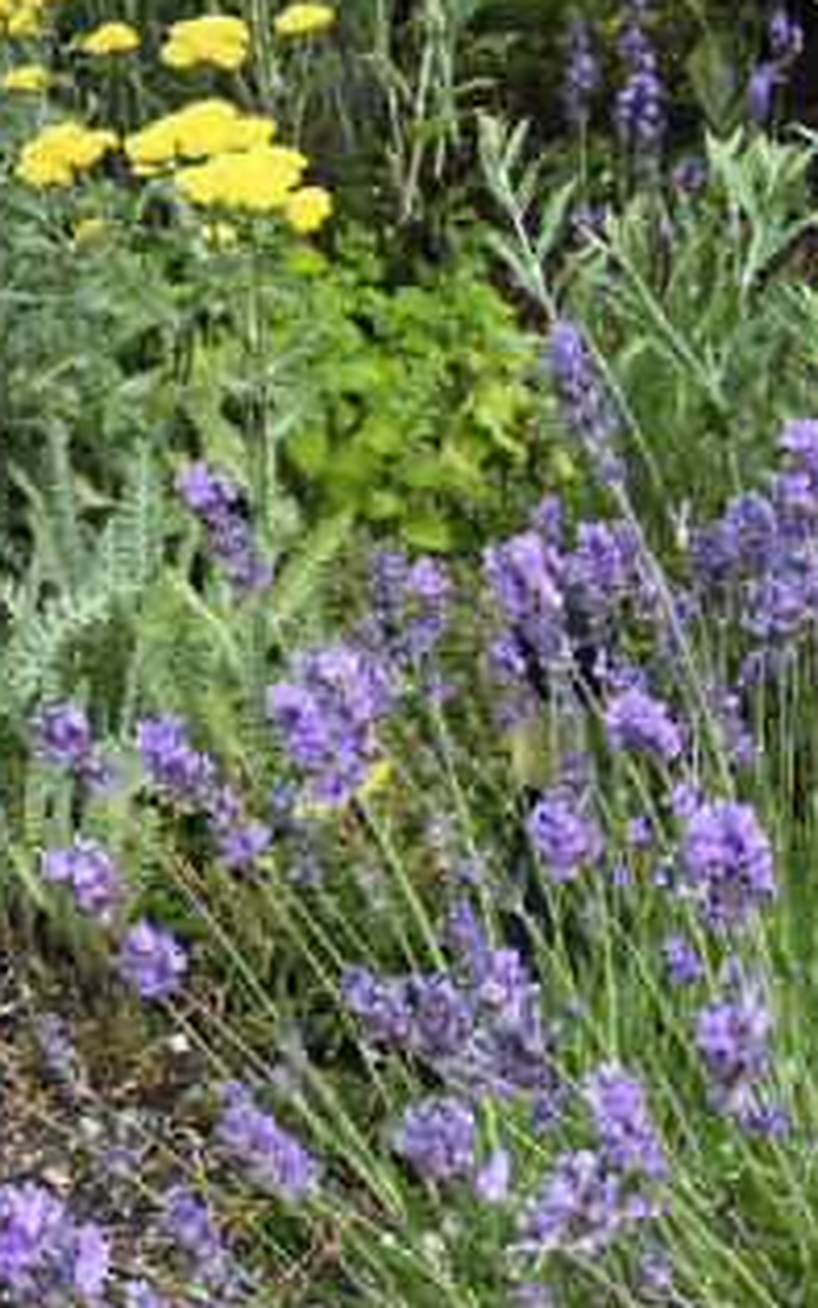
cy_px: 735
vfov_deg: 29.3
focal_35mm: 70
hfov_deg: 18.6
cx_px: 473
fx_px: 2496
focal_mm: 4.2
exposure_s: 1/245
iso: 32
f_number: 1.6
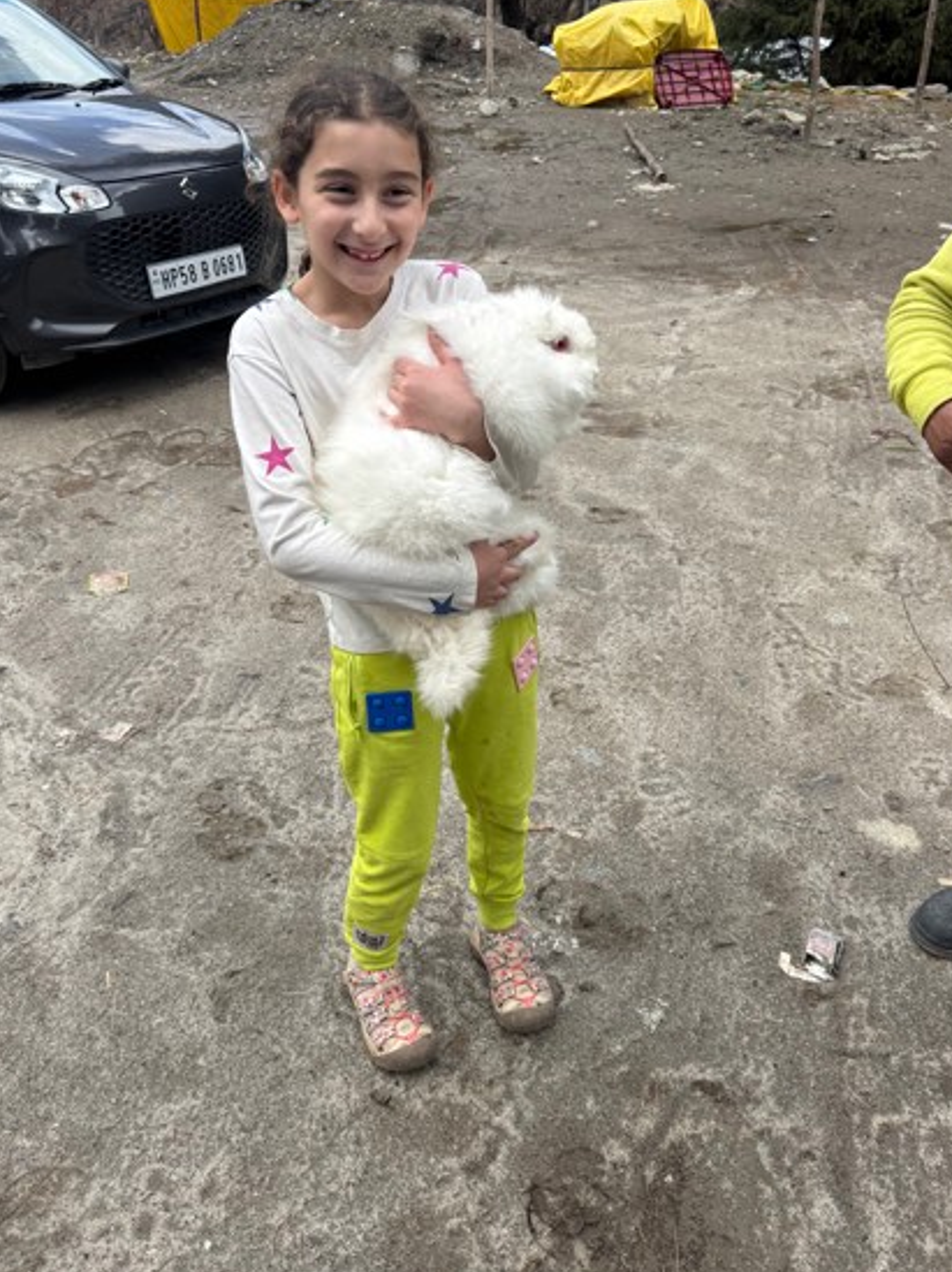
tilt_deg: -30.1
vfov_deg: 63.3
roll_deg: +1.4
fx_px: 1028
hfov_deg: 49.7
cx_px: 463
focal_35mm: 28
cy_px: 563
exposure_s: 1/1767
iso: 80
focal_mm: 6.76
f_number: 1.78
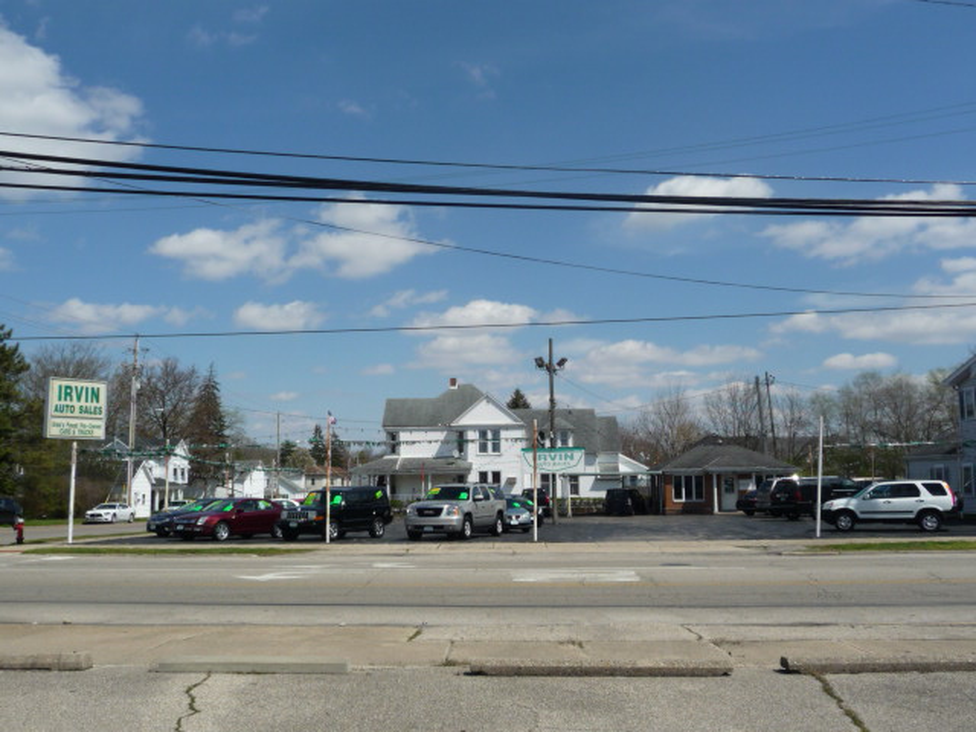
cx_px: 488
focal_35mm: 33
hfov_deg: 55.4
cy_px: 366
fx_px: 930
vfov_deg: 42.9
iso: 100
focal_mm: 4.7
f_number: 8
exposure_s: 1/500
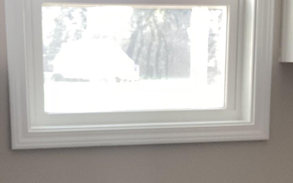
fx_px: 575
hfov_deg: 28.5
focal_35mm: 72
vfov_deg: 17.8
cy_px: 167
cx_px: 120
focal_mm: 3.3
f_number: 2.4
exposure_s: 1/100
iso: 80
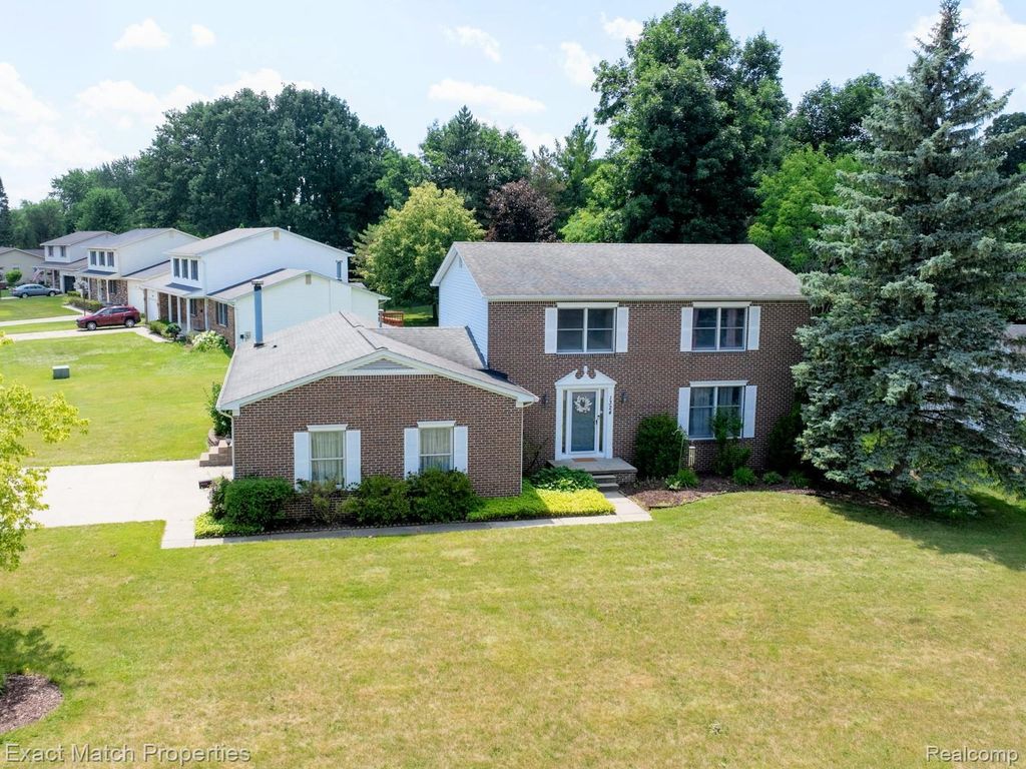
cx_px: 513
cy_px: 384
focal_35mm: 24
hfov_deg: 71.6
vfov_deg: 56.8
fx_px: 711
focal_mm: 12.29
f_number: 2.8
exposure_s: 1/2500
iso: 140
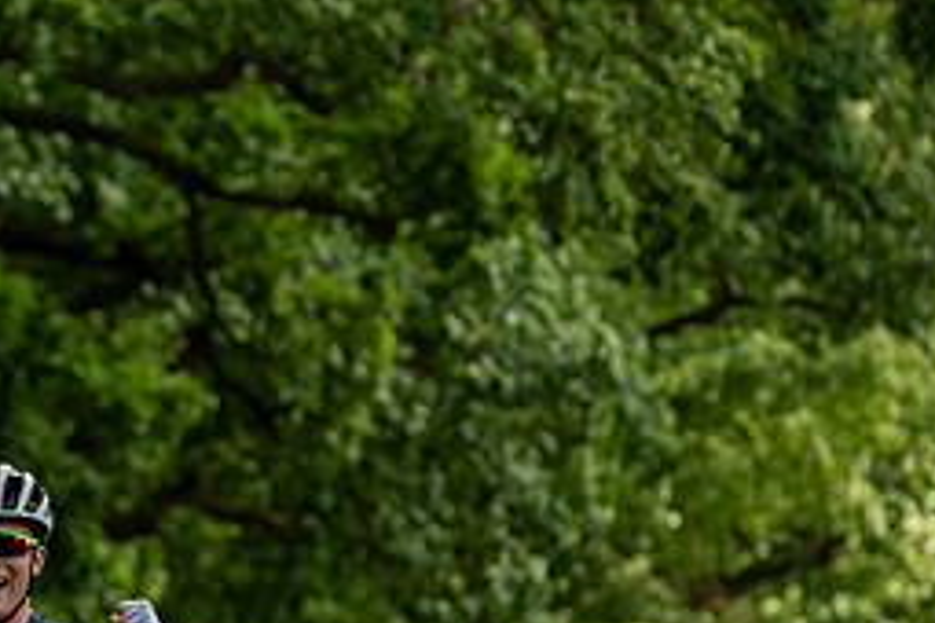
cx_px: -22
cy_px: 477
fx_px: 11713
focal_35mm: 451
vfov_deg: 3.0
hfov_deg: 4.6
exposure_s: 1/1000
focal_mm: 155
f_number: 4
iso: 250
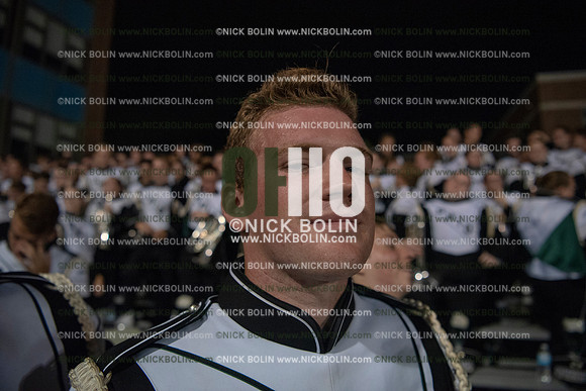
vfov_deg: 53.2
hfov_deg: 73.7
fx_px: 391
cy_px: 196
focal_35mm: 24
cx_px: 293
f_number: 3.2
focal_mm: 24
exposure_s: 1/500
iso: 3200
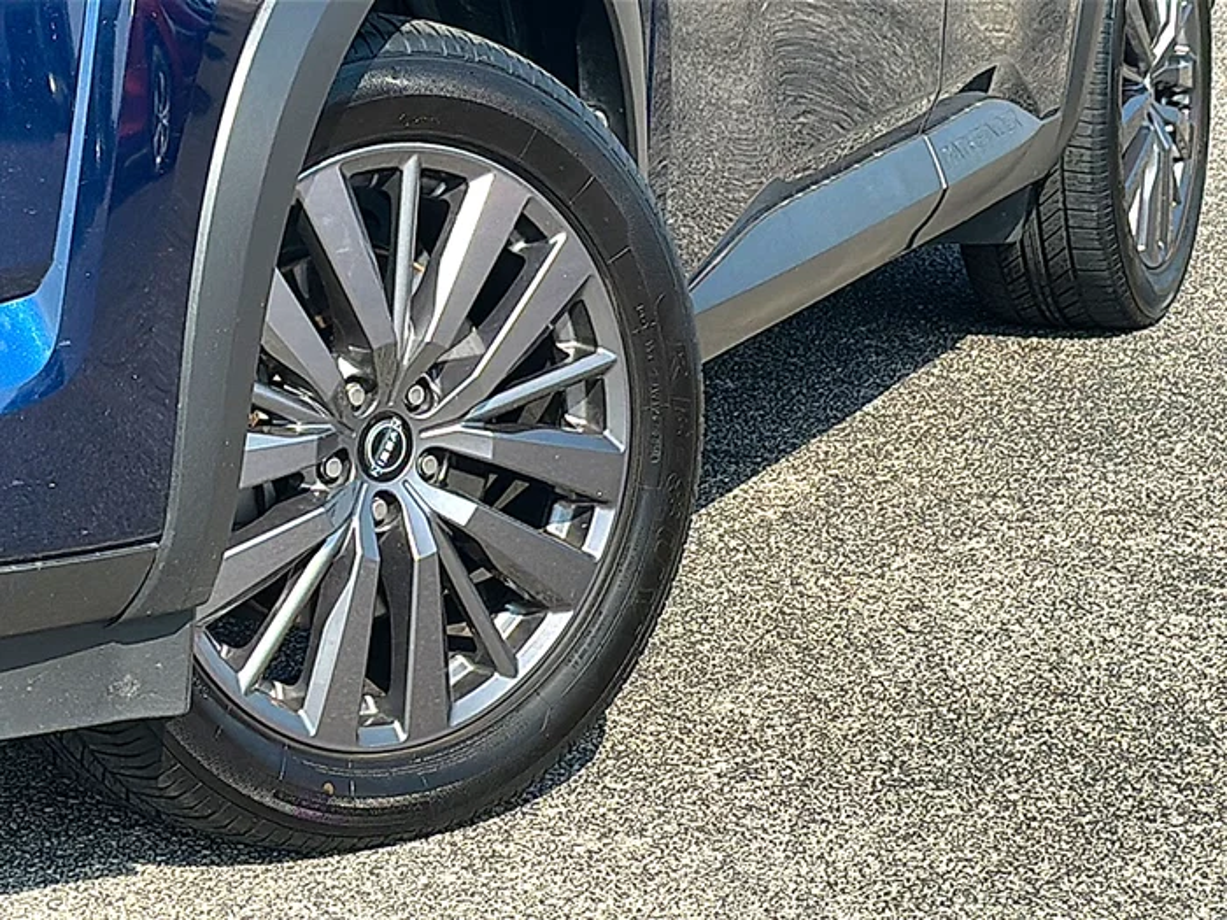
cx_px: 614
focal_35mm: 100
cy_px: 460
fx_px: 3545
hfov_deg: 19.6
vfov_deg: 14.8
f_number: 1.78
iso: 64
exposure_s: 1/2907
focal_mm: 6.86
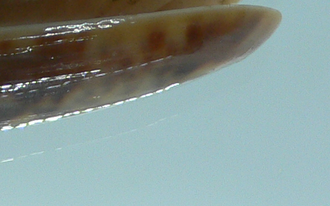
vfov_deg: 9.9
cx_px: -51
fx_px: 1142
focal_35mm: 127
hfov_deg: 15.9
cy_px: -127
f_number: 2.8
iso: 80
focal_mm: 4.6
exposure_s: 1/60
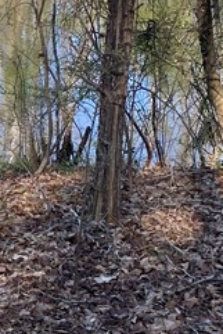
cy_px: 60
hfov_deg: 10.5
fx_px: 1067
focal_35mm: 115
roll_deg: +1.3
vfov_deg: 17.6
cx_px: -280
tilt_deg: -14.4
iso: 32
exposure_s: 1/414
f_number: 1.8
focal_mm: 4.25
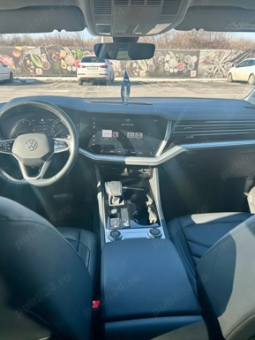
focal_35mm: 27
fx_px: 265
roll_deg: +0.0
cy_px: 168
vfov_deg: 65.3
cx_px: 129
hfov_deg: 51.4
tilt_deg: -22.6
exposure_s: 1/421
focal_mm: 5.7
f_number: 1.5
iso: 50
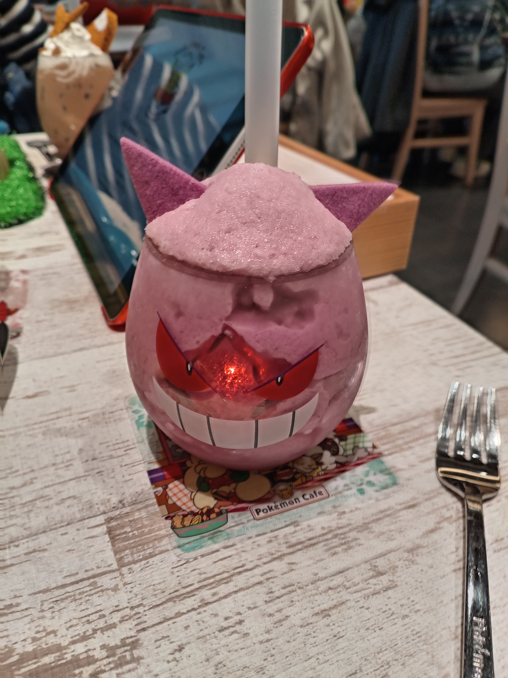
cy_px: 339
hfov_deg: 51.4
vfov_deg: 65.3
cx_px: 254
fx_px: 528
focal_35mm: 27
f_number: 1.8
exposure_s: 1/33.3
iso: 162
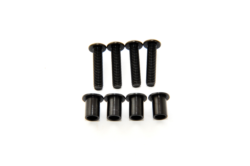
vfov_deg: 4.6
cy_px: 83
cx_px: 125
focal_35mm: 300
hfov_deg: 6.9
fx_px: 2081
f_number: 22
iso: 400
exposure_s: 1/60
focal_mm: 200
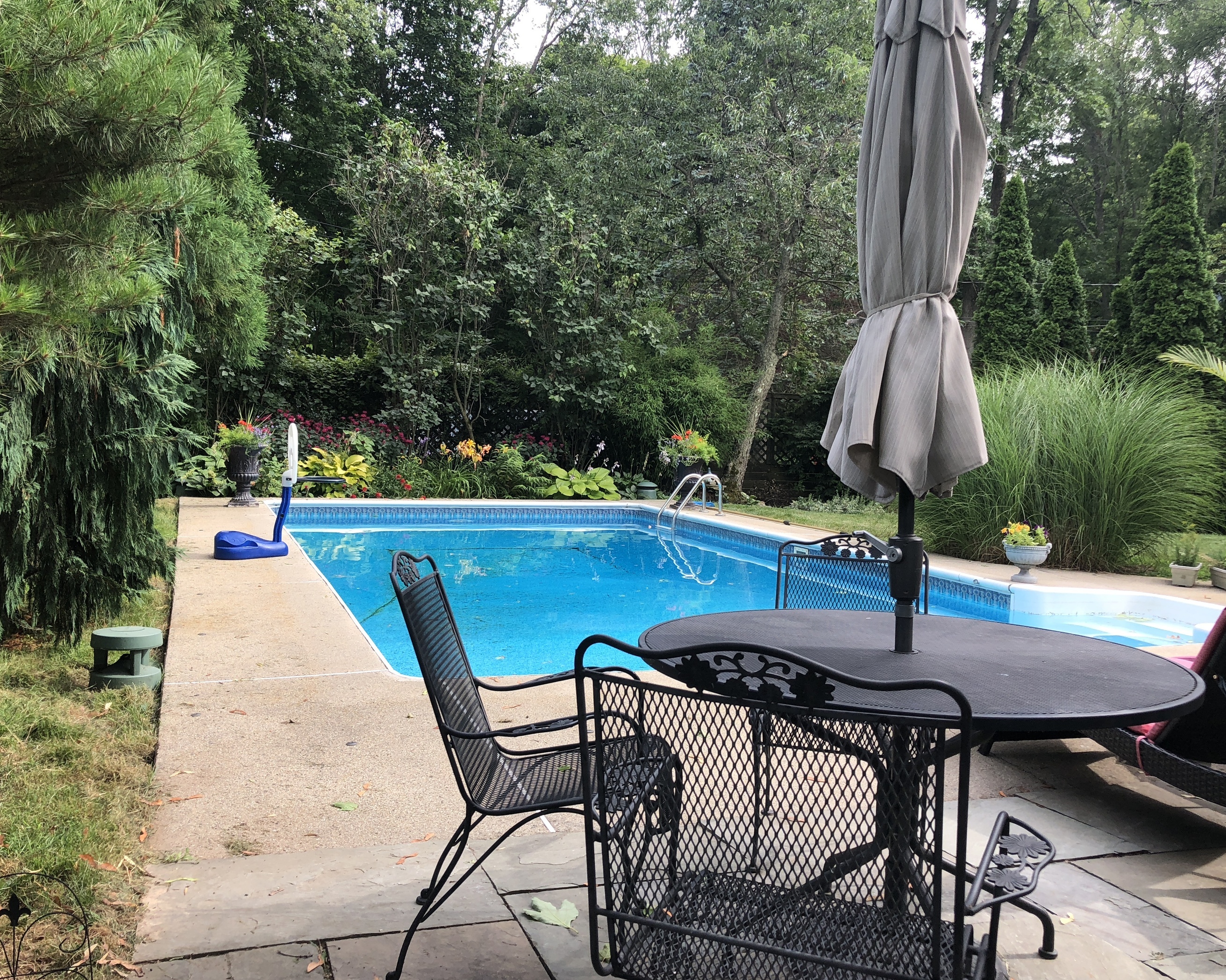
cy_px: 487
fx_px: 1161
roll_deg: -2.2
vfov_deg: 45.8
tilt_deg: -2.7
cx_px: 599
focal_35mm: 32
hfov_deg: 55.7
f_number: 1.8
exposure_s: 1/273
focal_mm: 3.99
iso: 20
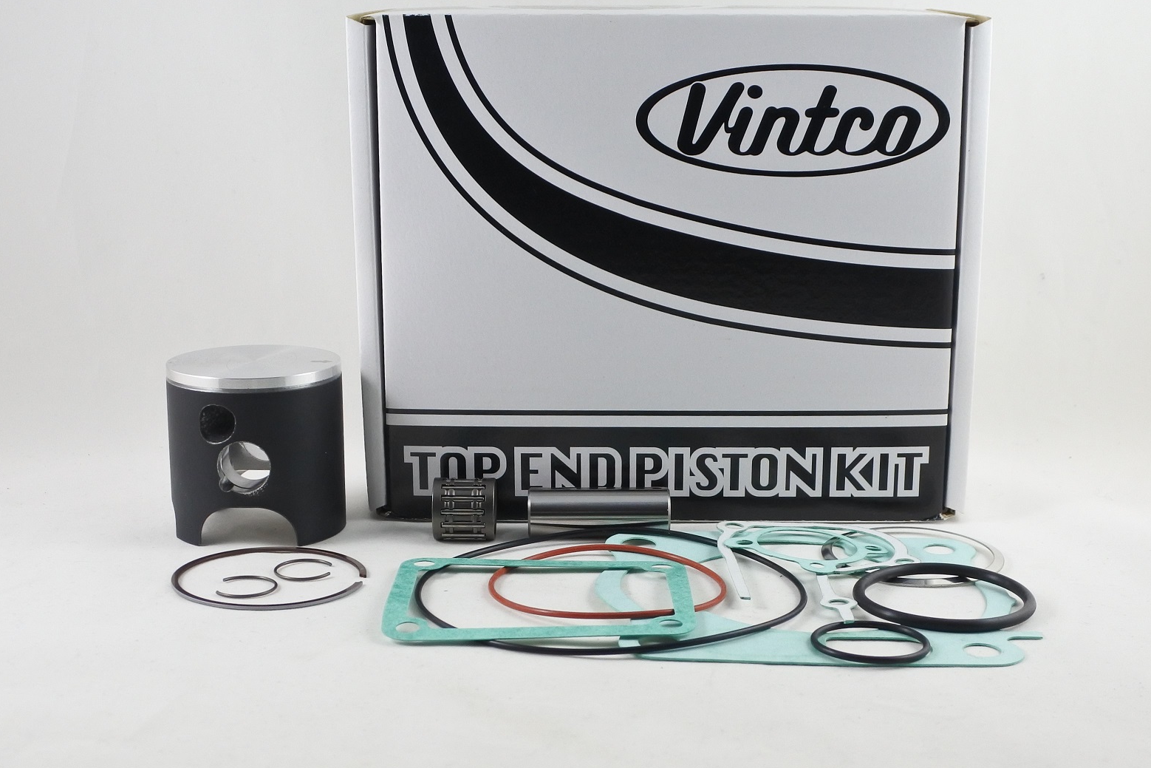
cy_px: 364
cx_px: 550
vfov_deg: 40.0
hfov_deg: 57.2
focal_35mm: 33
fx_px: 1055
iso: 450
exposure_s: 1/125
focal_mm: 11.8
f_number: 3.8
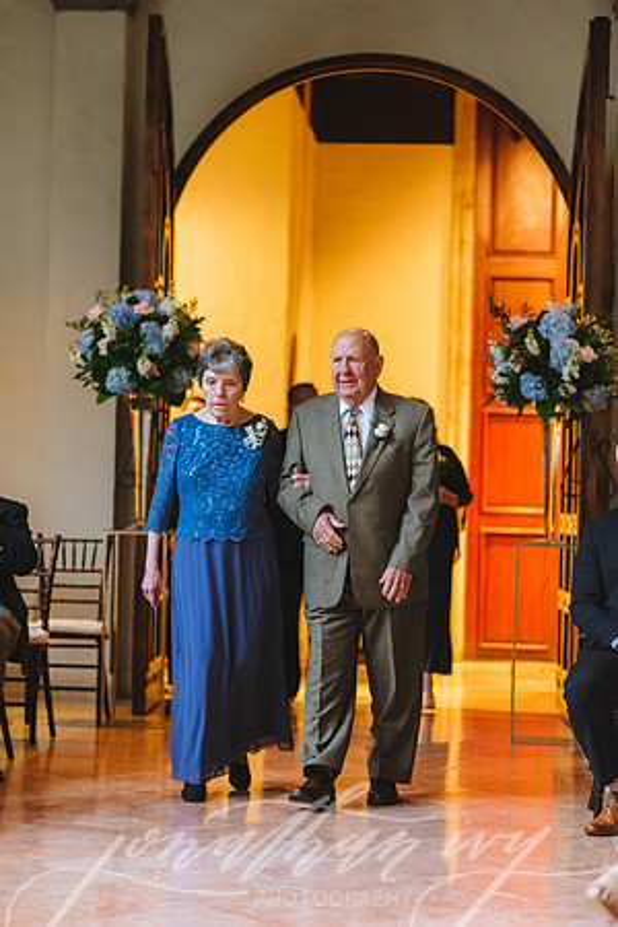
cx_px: 309
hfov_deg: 16.1
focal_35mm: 85
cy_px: 464
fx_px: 2189
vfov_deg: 23.9
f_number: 2
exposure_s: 1/200
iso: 3200
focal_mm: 85
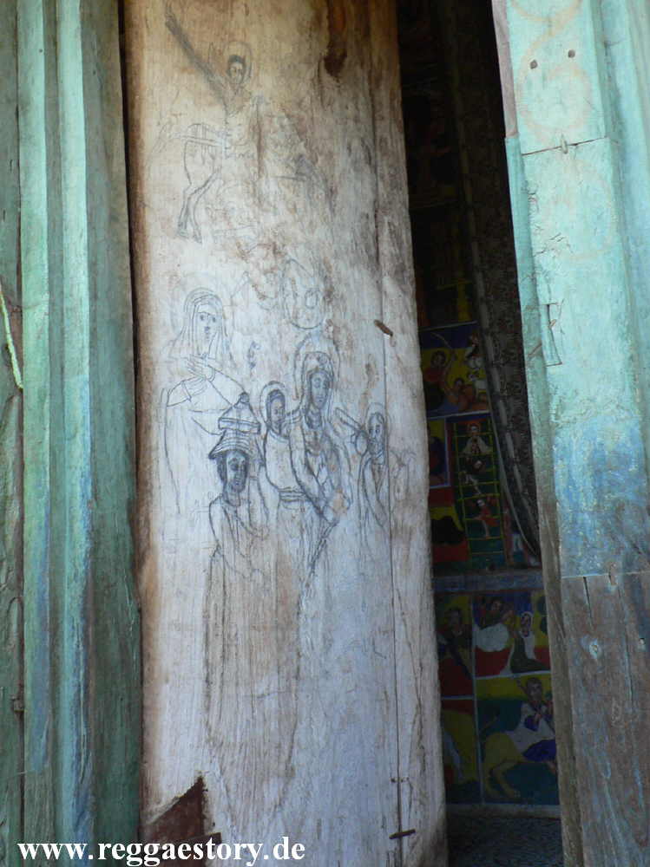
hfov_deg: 40.7
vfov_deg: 52.6
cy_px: 434
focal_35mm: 35
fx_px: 877
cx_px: 325
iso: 150
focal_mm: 6
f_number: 2.8
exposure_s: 1/30
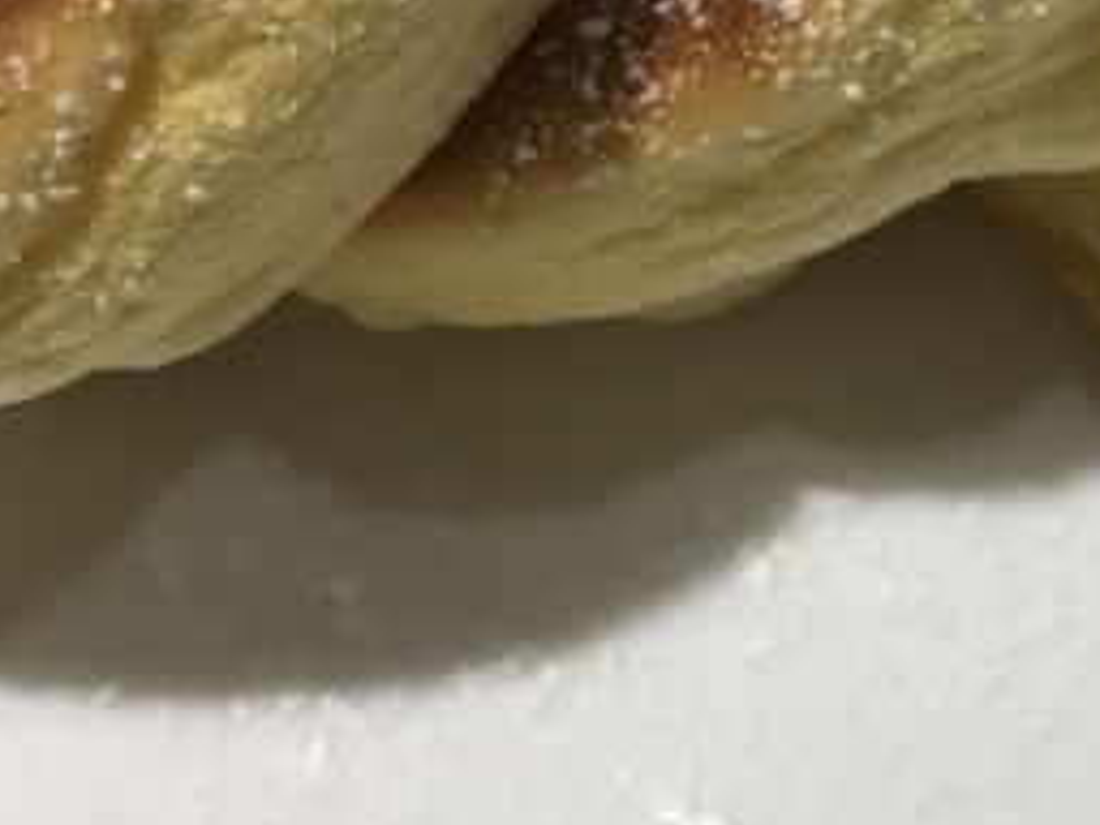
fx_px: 3559
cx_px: 812
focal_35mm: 112
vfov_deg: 12.6
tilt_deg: -51.2
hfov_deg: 17.5
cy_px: -357
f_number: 1.8
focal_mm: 3.99
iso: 32
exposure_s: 1/100
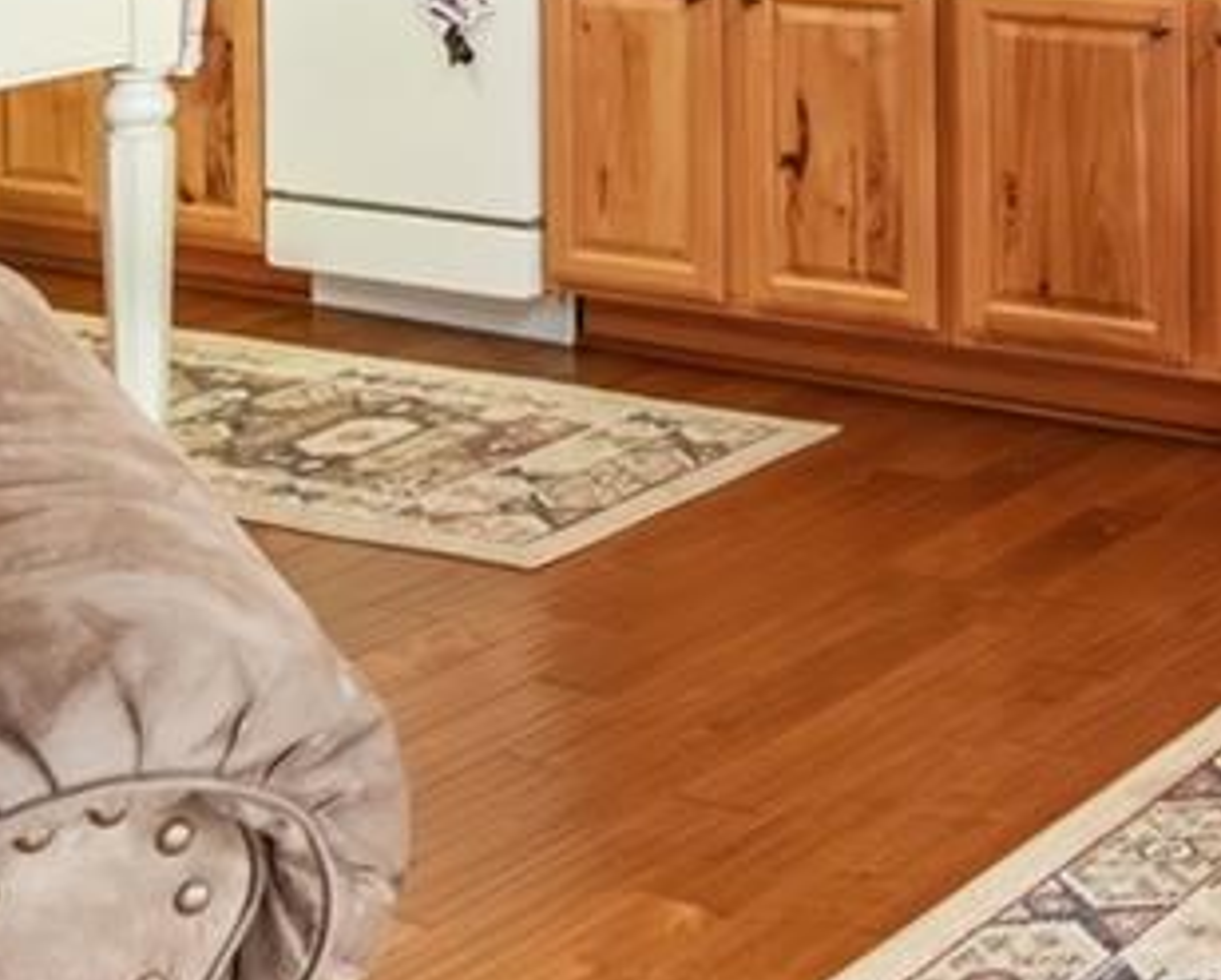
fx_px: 2641
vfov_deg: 18.9
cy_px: -421
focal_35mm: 73
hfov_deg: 24.3
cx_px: 1352
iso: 250
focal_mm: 10
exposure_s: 1/3
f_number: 9
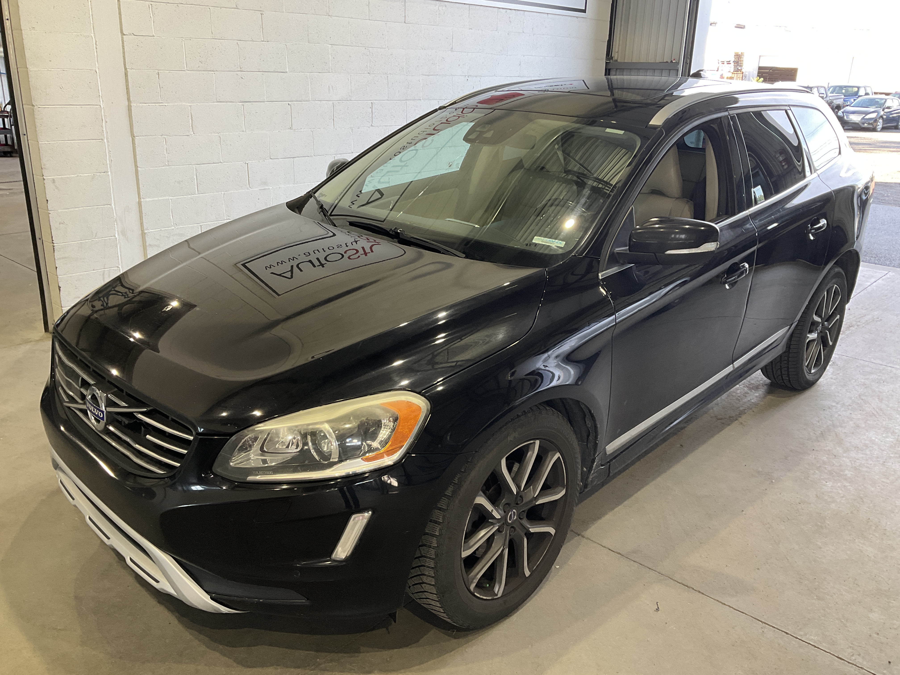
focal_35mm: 29
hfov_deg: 61.7
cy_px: 338
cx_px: 450
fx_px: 754
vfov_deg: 48.2
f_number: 1.8
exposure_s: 1/120
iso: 64
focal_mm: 3
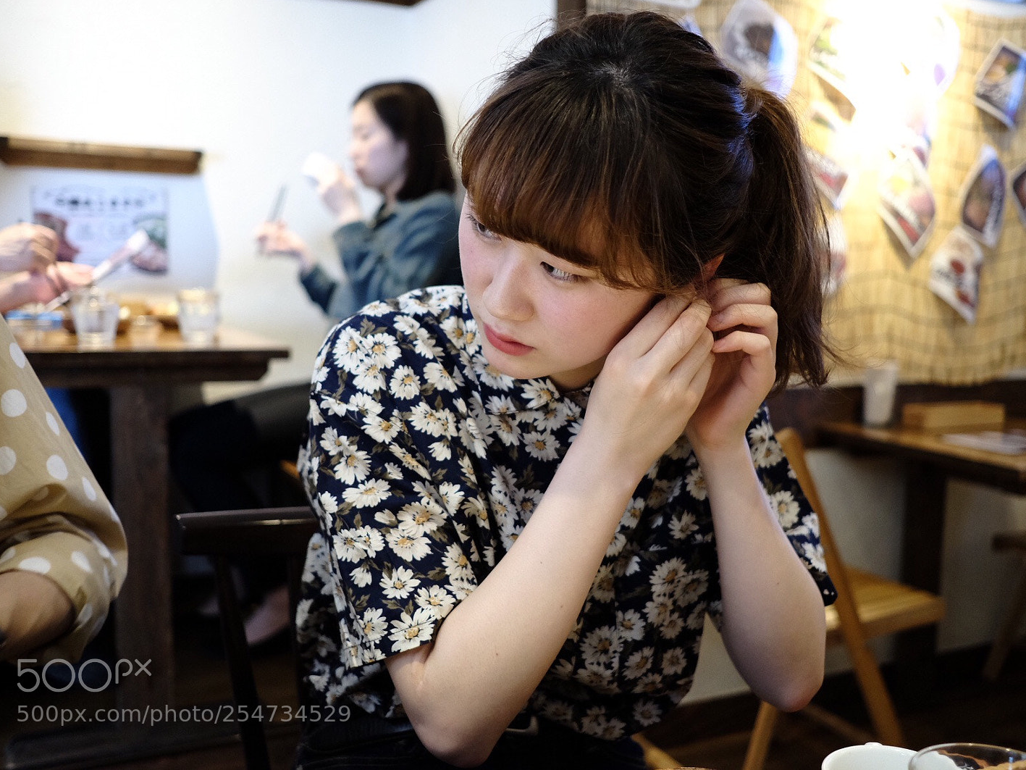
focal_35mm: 38
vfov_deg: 37.7
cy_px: 384
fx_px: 1126
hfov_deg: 48.9
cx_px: 551
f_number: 2
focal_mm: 23
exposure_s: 1/60
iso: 2000
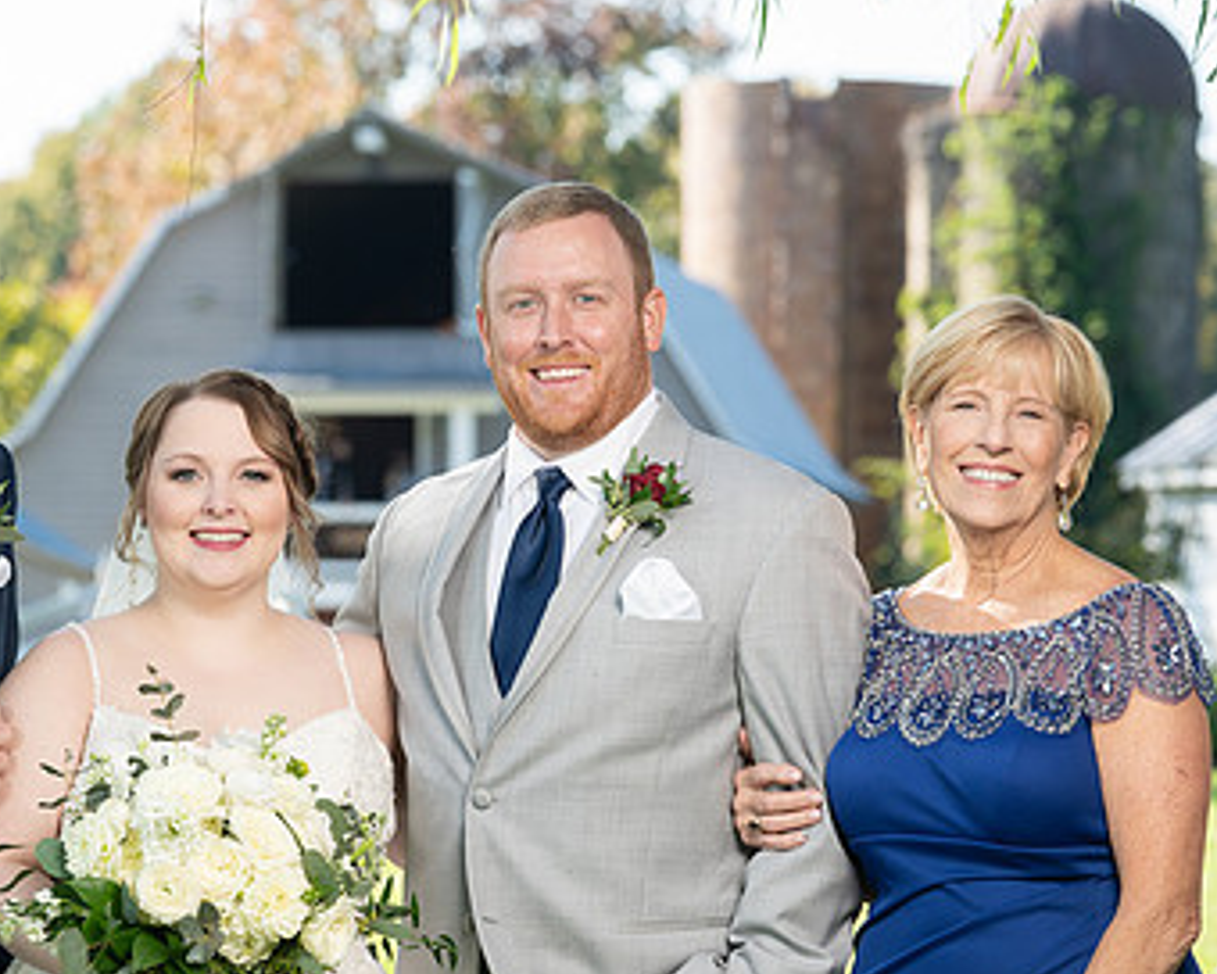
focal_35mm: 206
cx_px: 240
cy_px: 532
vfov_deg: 7.5
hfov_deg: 9.4
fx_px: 7420
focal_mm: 112
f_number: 5.6
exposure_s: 1/200
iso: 200
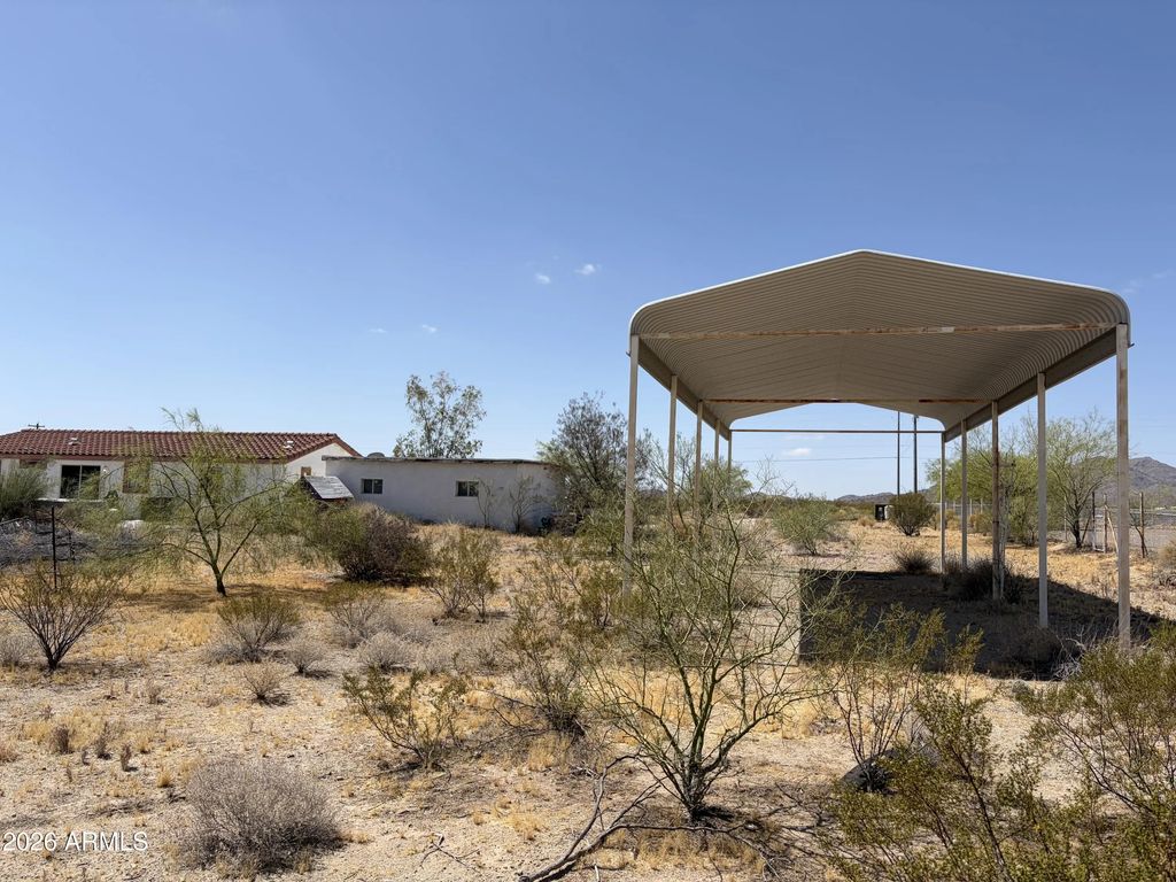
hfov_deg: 67.3
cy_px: 441
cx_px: 588
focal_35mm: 26
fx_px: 883
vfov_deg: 53.1
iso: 50
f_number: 1.6
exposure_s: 1/4950
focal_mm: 5.96
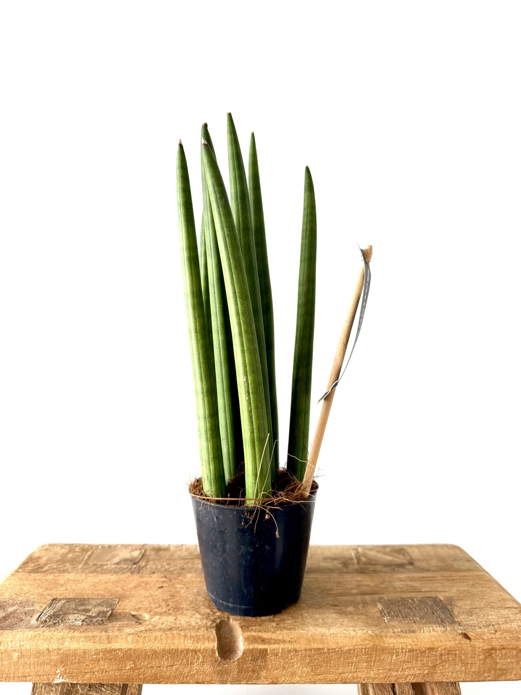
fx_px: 482
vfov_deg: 71.6
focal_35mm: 24
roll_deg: +1.1
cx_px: 260
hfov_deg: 56.8
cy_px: 348
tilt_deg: +1.7
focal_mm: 6.76
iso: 200
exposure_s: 1/121
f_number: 1.78
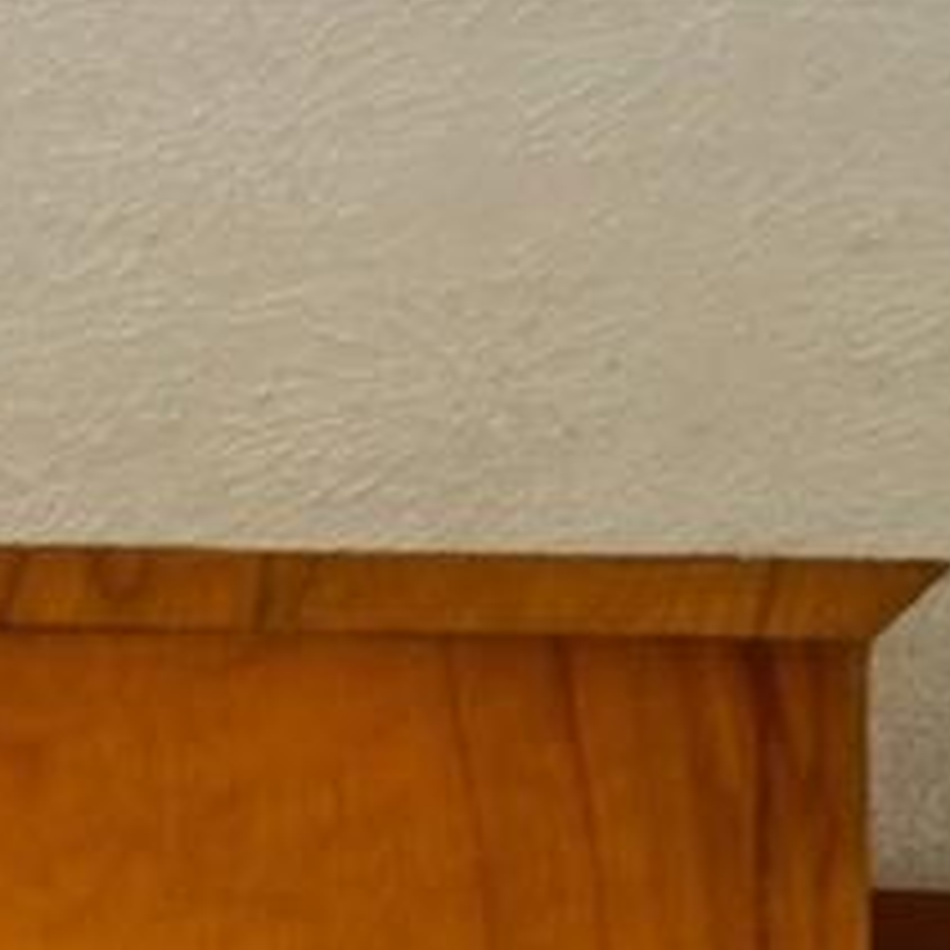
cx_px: -1859
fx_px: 3850
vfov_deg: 9.8
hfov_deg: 10.3
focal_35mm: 124
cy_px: 3059
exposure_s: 1/20
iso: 400
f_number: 8
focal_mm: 10
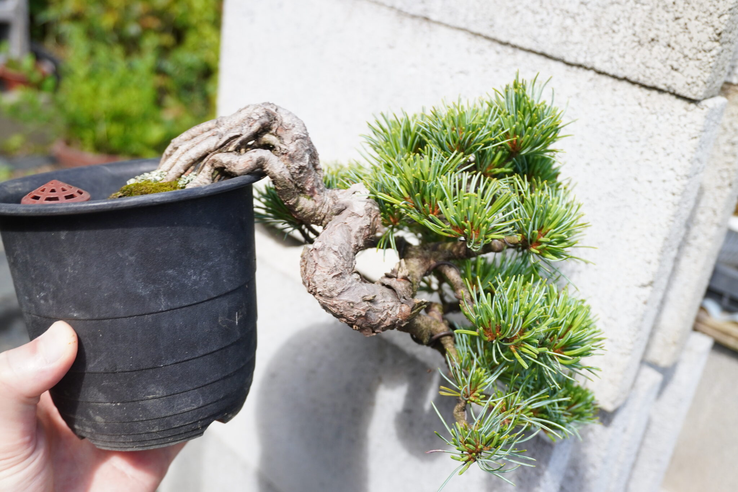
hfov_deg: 51.3
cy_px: 246
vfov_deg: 35.5
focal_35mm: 38
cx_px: 369
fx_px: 769
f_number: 4.5
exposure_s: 1/40
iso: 320
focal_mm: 25
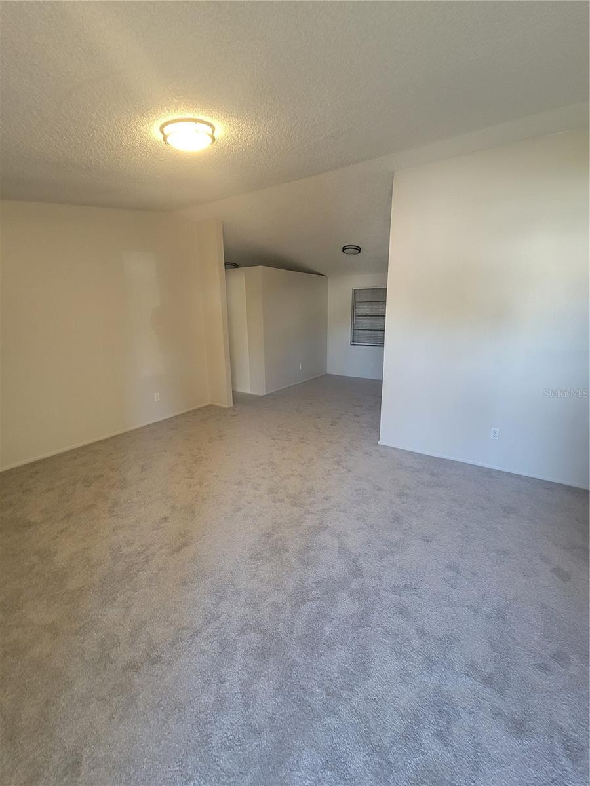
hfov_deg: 89.9
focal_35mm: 13
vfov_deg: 106.2
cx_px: 295
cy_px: 393
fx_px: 295
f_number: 2.2
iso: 400
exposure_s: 1/60
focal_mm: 2.2
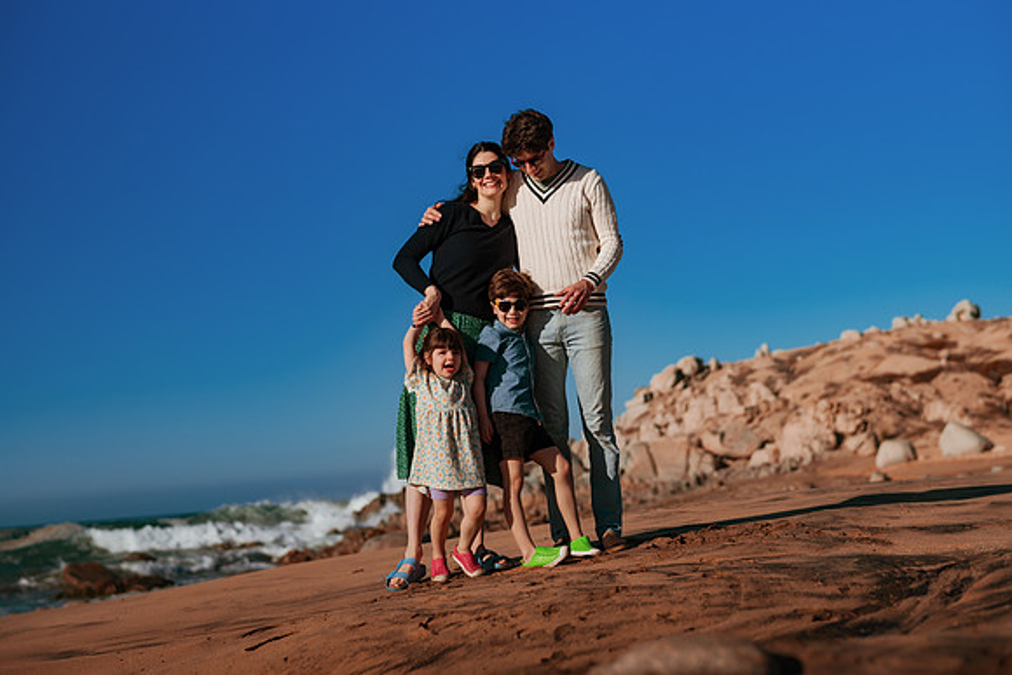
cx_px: 506
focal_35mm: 58
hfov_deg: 34.5
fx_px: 1631
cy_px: 338
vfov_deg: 23.4
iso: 50
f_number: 3.2
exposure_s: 1/8000
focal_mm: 58
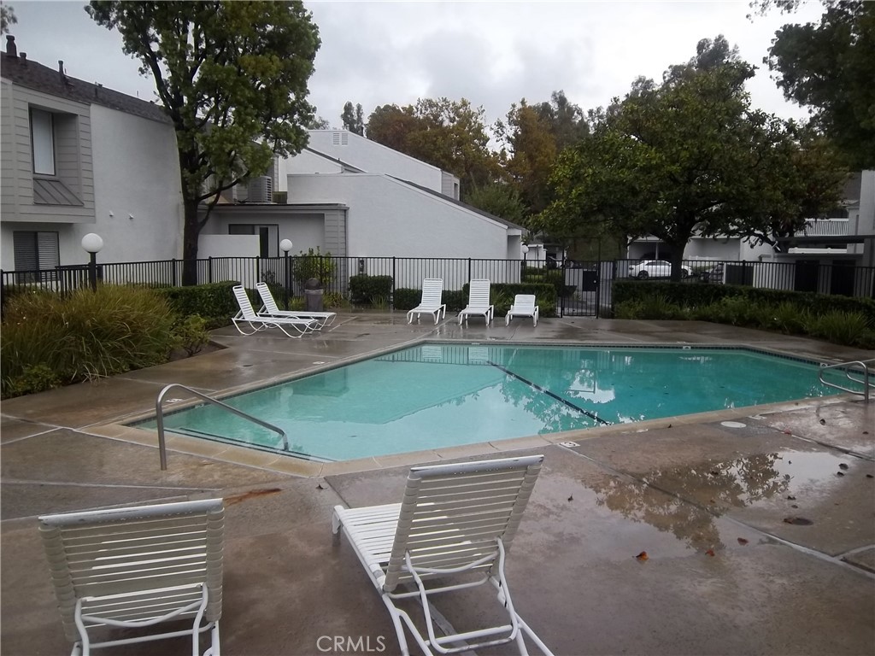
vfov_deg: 49.7
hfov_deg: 63.4
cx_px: 438
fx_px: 708
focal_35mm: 28
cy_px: 328
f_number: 3.5
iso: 64
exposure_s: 1/100
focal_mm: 5.05
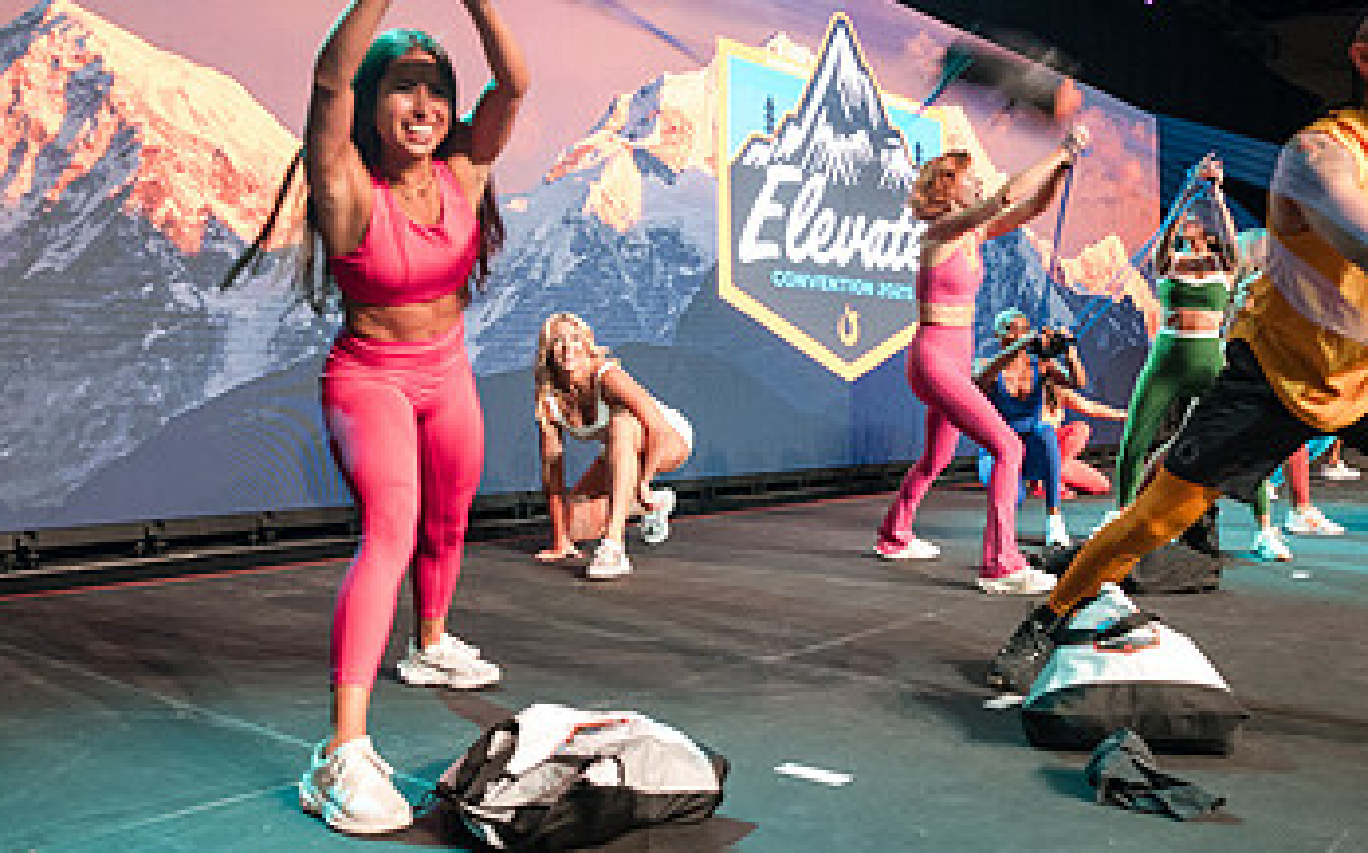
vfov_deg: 37.0
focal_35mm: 34
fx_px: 1267
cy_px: 320
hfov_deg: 56.7
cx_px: 739
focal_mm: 20
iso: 3200
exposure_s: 1/80
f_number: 2.8
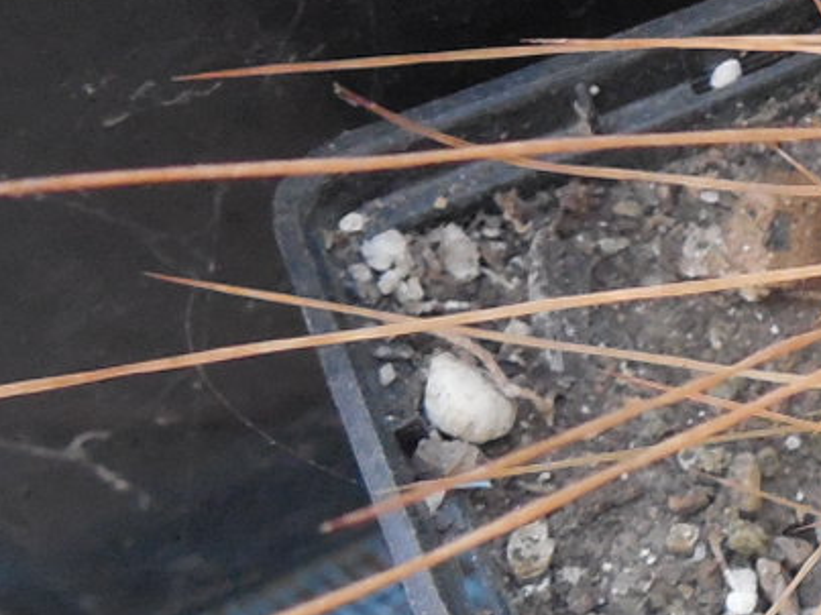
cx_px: 1106
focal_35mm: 123
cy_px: -14
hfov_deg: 15.2
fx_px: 2916
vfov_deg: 11.9
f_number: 3.6
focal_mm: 5.6
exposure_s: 1/30
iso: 400
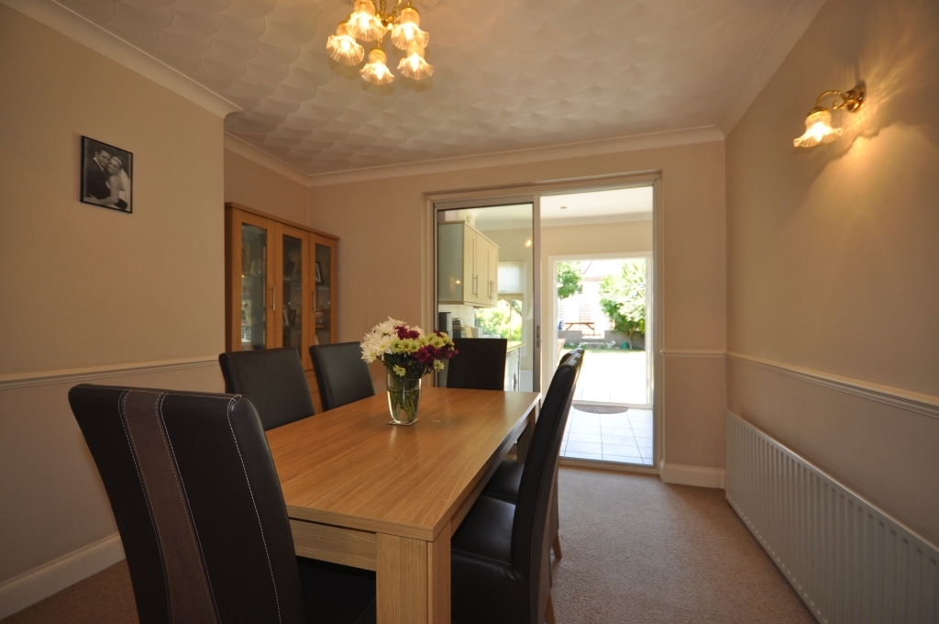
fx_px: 391
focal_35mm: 15
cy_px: 312
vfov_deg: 77.2
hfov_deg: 100.5
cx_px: 470
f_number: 4.5
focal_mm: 10
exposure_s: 1/80
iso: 400
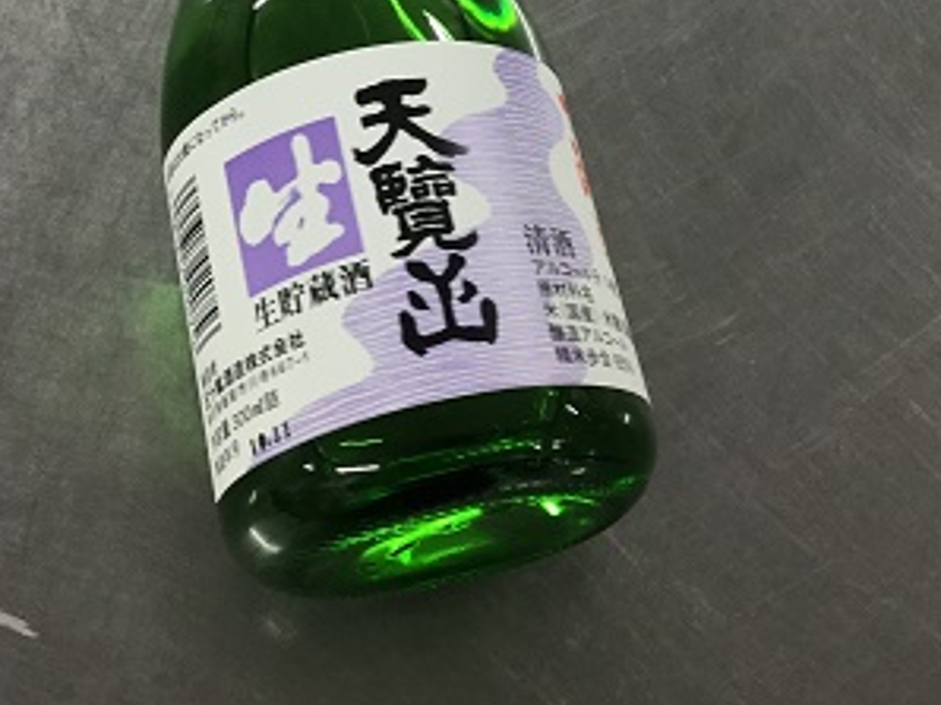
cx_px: 396
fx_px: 1847
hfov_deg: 28.5
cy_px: 9
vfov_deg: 20.9
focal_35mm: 68
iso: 80
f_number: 2.4
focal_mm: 3.3
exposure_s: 1/30
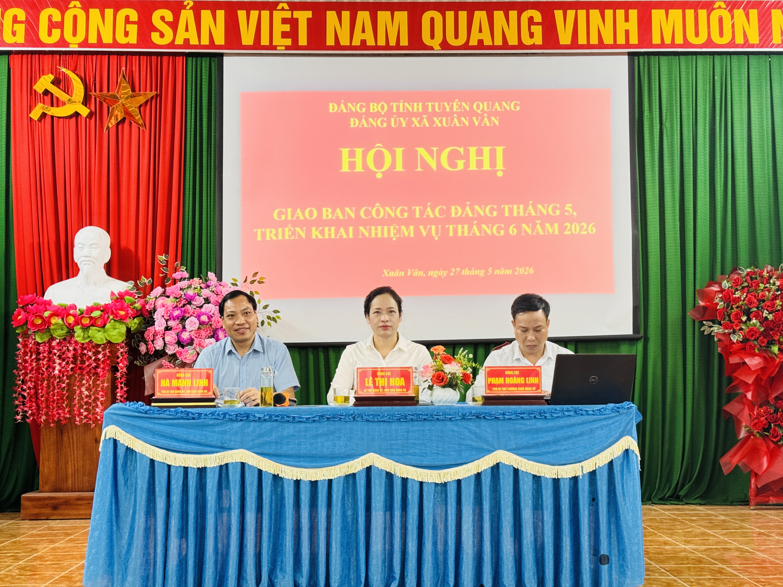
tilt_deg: +4.7
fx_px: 1086
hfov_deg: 39.7
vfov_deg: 30.3
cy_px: 294
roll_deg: +0.7
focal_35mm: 48
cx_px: 392
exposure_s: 1/50
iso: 200
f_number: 1.78
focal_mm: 6.76
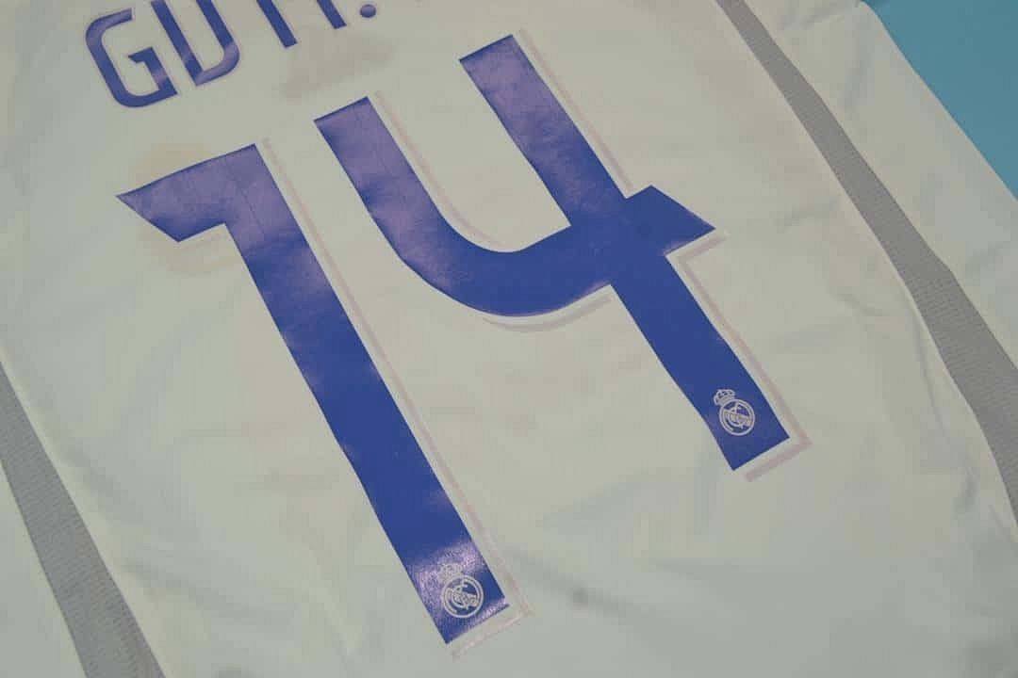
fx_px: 1018
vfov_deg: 36.9
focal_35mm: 36
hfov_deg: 53.1
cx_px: 509
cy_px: 339
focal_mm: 24
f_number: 8
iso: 200
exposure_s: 1/60
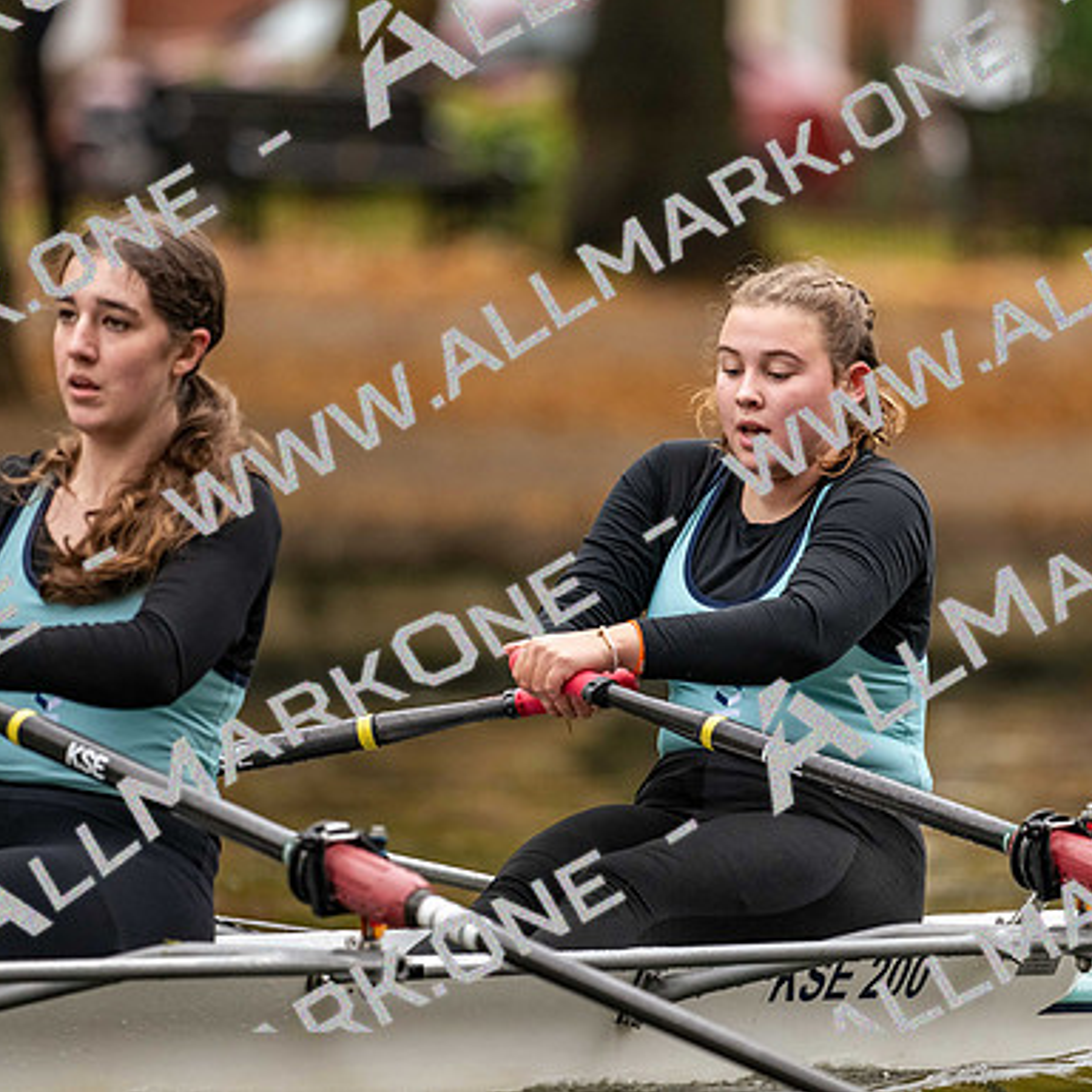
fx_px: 18309
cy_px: 545
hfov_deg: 3.4
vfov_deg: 3.4
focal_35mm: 513
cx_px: 515
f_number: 4.5
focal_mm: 400
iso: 3200
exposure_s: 1/2500
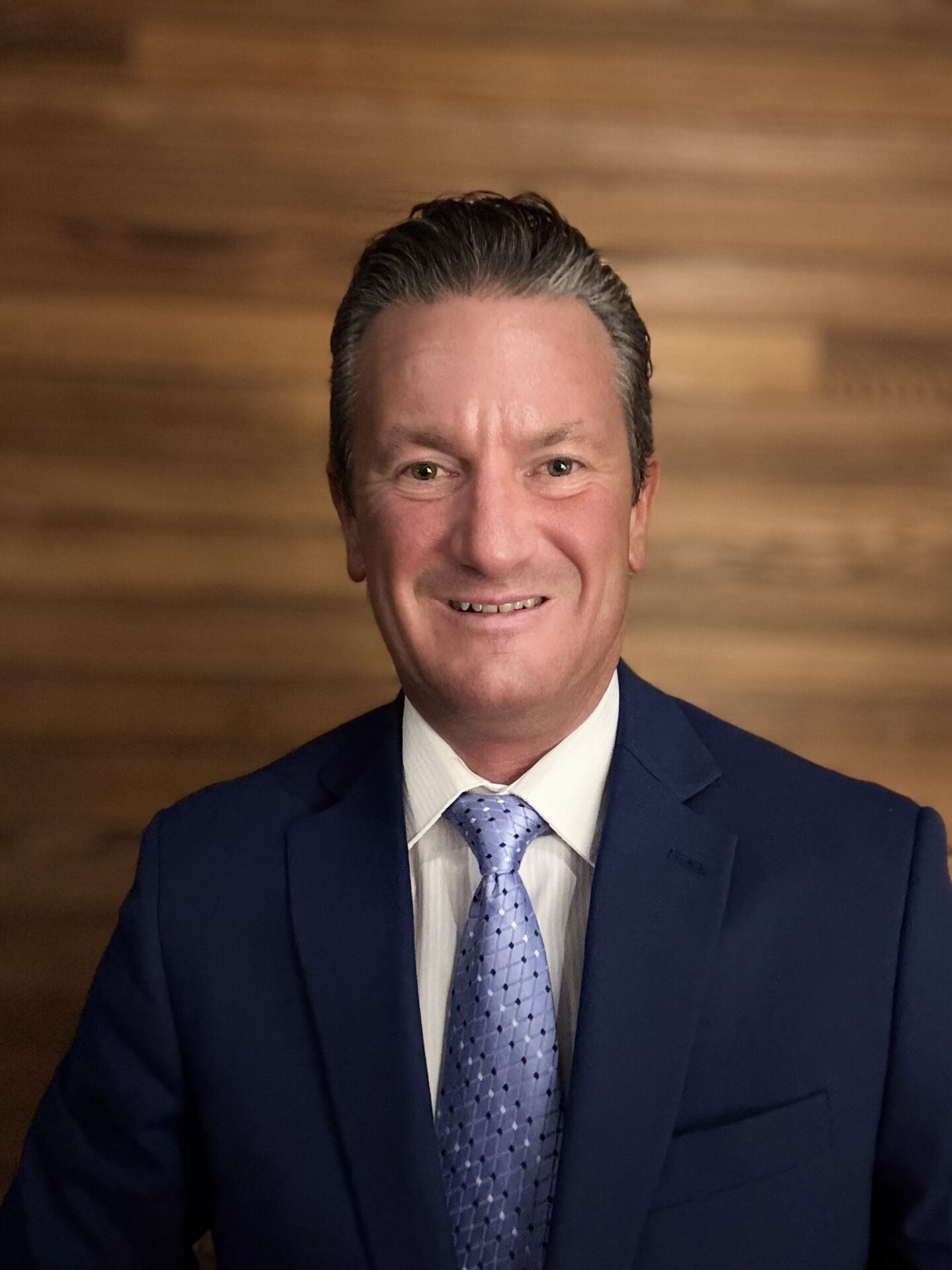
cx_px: 476
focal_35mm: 30
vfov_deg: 60.0
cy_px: 635
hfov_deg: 46.8
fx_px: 1100
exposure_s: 1/15
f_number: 1.9
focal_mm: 2.69
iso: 800
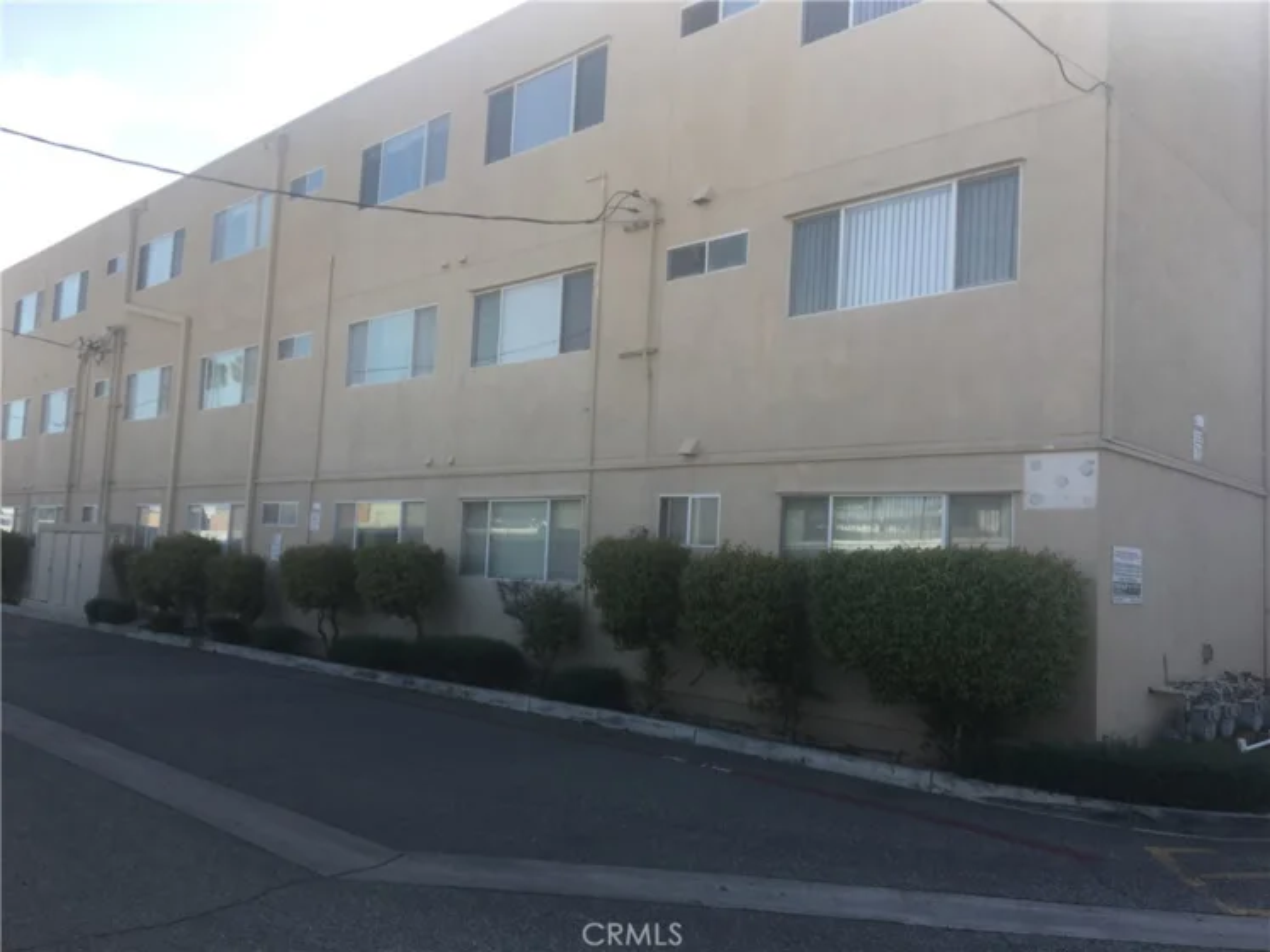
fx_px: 1064
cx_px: 635
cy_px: 476
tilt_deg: +5.1
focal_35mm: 29
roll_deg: -4.1
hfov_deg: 61.7
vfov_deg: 48.2
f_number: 2.2
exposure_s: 1/699
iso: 25
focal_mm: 4.15
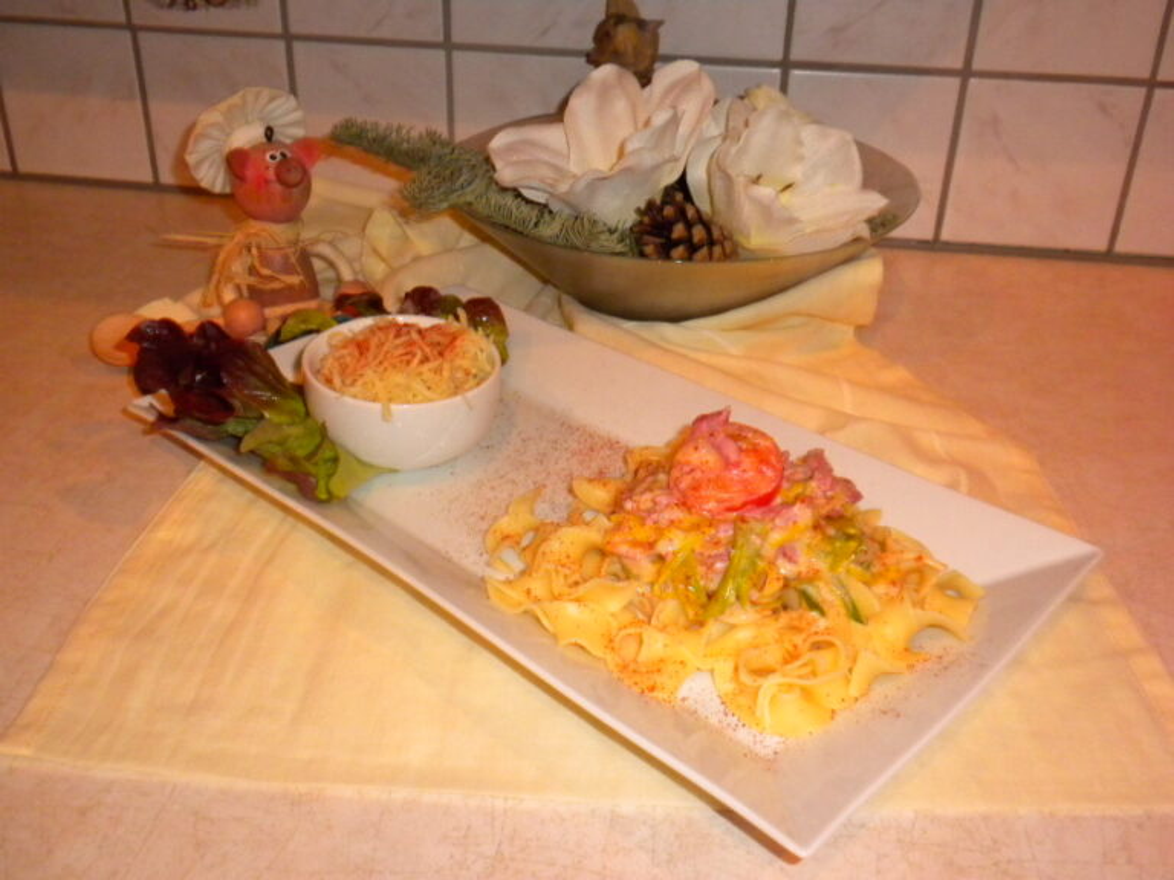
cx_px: 587
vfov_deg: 38.7
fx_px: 1255
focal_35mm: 37
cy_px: 440
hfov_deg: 50.1
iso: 400
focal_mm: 6.6
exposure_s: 1/30
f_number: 3.5
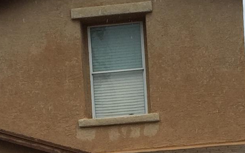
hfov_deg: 13.9
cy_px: 298
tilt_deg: -1.0
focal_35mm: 150
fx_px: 1001
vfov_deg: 8.3
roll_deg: +1.8
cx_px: 52
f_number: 2.2
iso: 32
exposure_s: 1/1099
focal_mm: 4.15
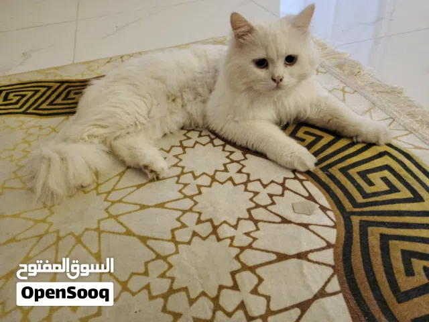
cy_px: 161
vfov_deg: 58.9
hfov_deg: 73.9
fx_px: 285
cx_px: 214
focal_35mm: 23
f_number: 1.6
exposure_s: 1/14.3
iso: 3121
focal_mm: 4.09
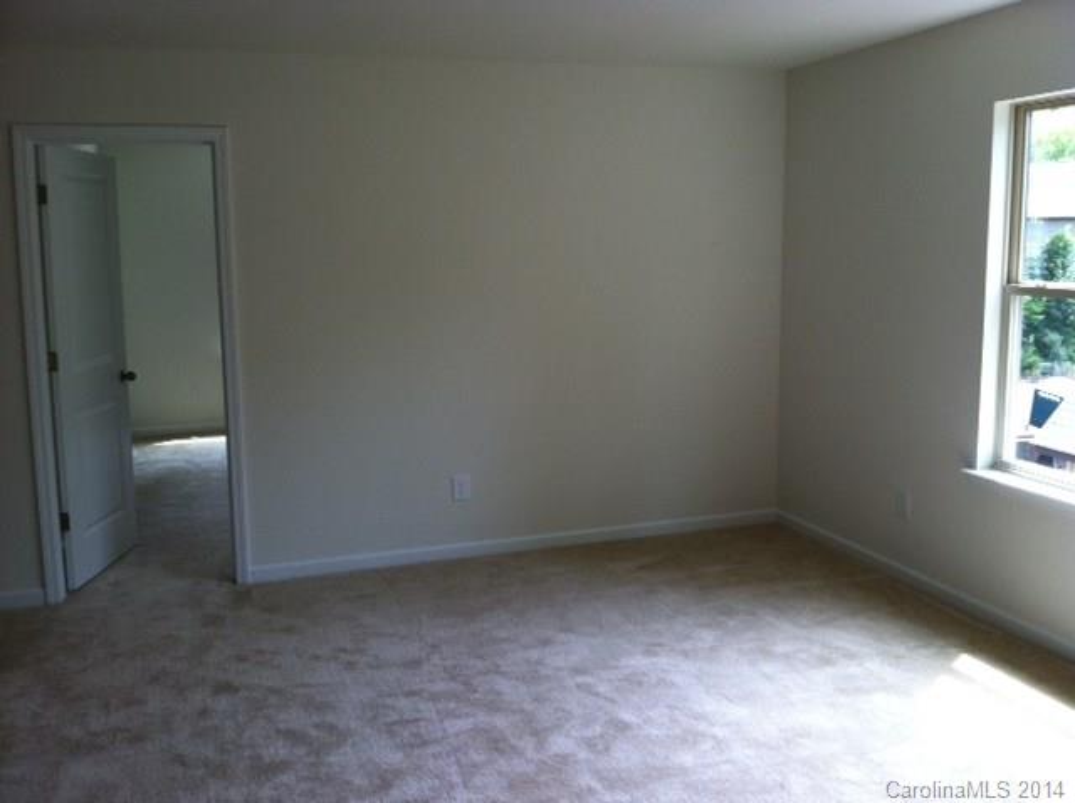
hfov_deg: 52.7
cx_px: 538
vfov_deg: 40.6
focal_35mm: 35
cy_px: 402
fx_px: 1085
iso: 80
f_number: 2.8
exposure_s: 1/60
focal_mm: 3.85
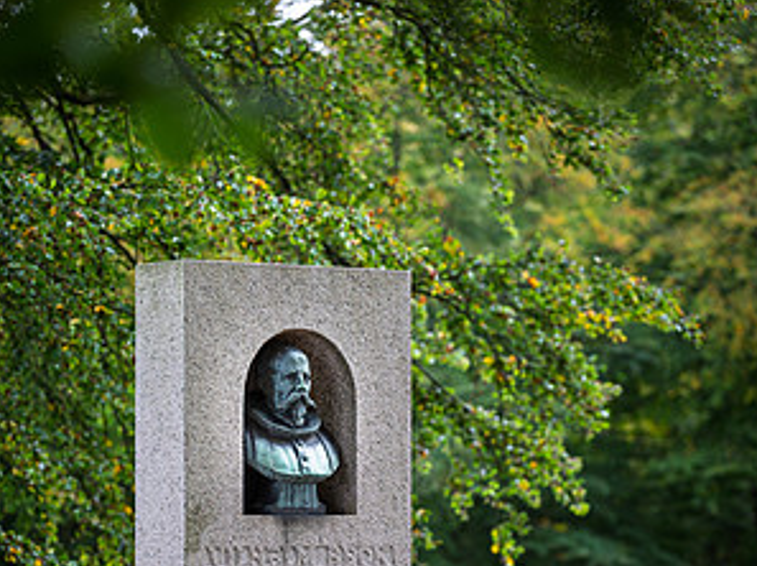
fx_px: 3888
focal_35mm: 178
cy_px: 495
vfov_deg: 8.3
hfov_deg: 11.1
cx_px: 380
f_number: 2.8
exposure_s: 1/50
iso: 64
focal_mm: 122
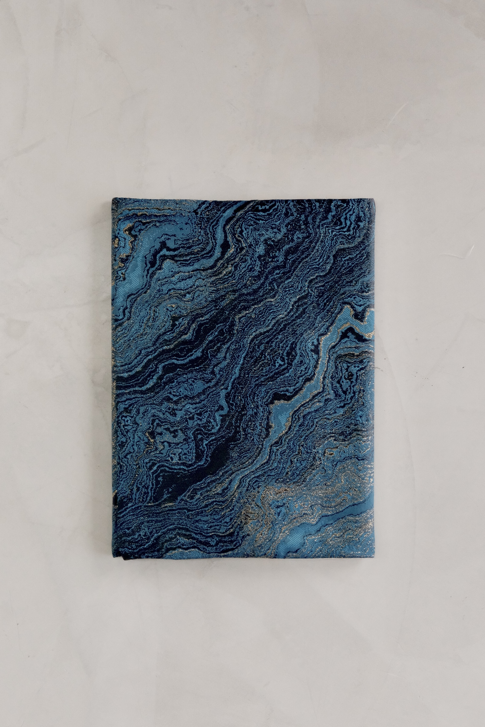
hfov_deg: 31.9
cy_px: 364
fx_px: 849
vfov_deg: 46.4
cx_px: 242
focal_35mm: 42
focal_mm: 27.9
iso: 5000
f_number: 9
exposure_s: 1/180
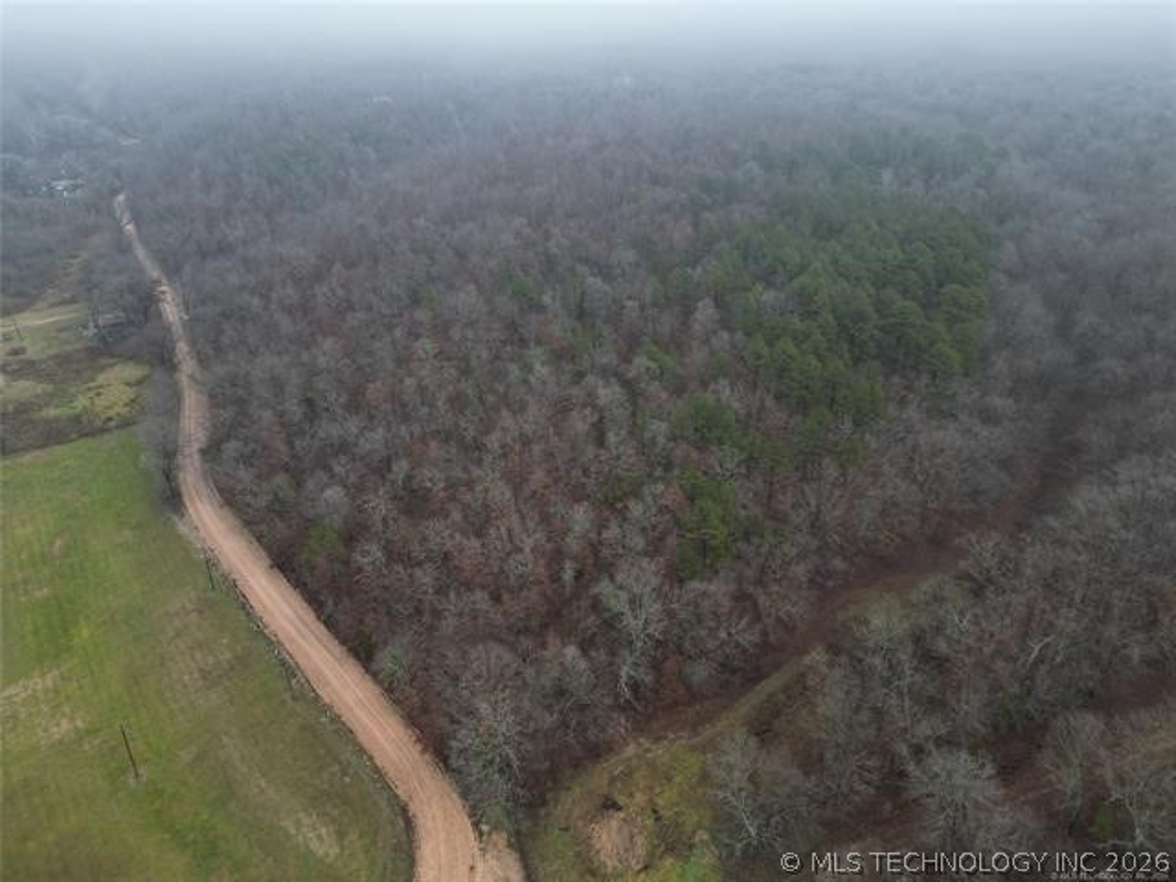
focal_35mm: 24
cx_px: 588
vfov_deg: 56.8
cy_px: 441
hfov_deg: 71.6
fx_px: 815
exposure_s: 1/250
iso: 110
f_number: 1.7
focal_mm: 6.72
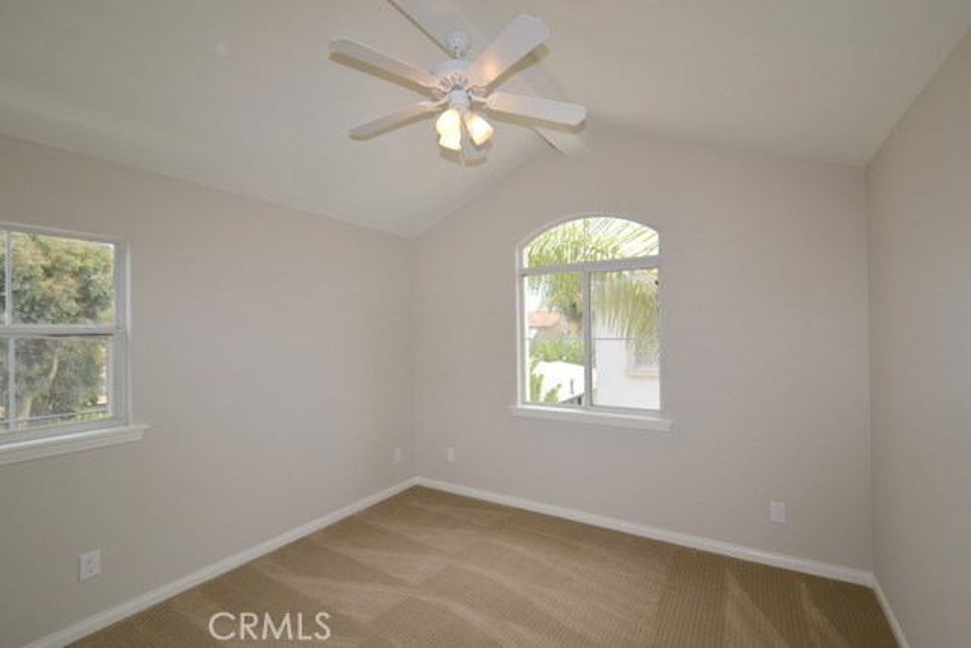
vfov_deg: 77.4
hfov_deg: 100.4
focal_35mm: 15
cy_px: 324
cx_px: 486
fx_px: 405
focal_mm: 10
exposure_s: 1/125
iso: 140
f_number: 5.6
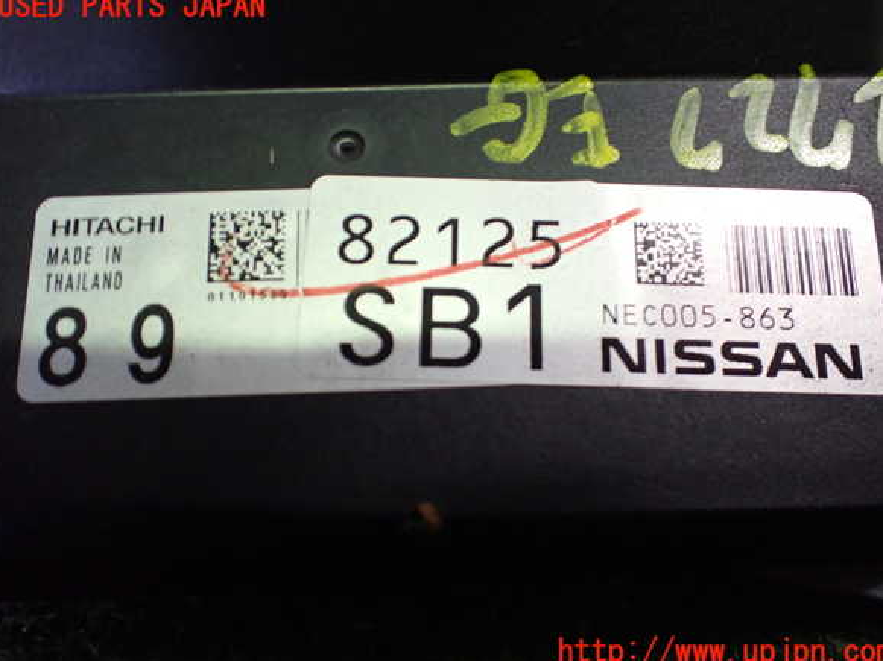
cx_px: 445
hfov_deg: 58.4
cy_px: 330
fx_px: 790
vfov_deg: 45.4
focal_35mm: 31
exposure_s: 1/80
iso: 800
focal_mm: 5.4
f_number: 2.3
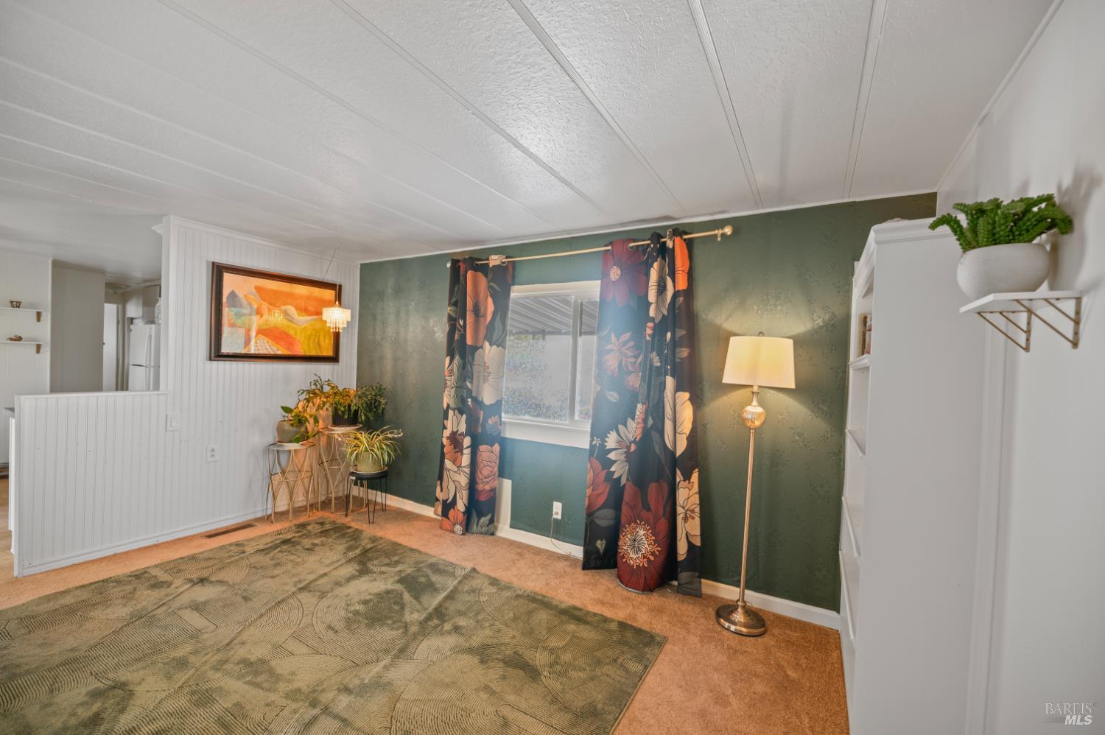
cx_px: 552
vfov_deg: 81.1
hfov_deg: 104.3
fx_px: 429
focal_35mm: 14
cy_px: 368
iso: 400
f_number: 4
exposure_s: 1/6
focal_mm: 14
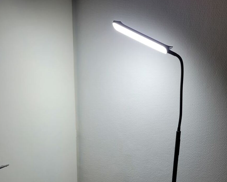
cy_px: 167
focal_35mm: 39
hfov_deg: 46.8
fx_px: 262
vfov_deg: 35.7
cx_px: 103
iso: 64
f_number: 1.8
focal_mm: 5.4
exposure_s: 1/120
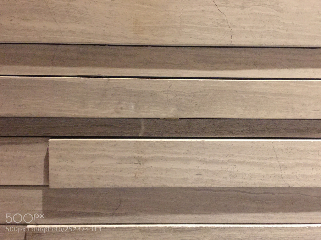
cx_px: 159
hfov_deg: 60.0
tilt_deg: -5.9
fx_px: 278
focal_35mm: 30
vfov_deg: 46.8
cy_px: 121
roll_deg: -1.7
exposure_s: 1/4
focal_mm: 4.15
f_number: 2.2
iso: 125
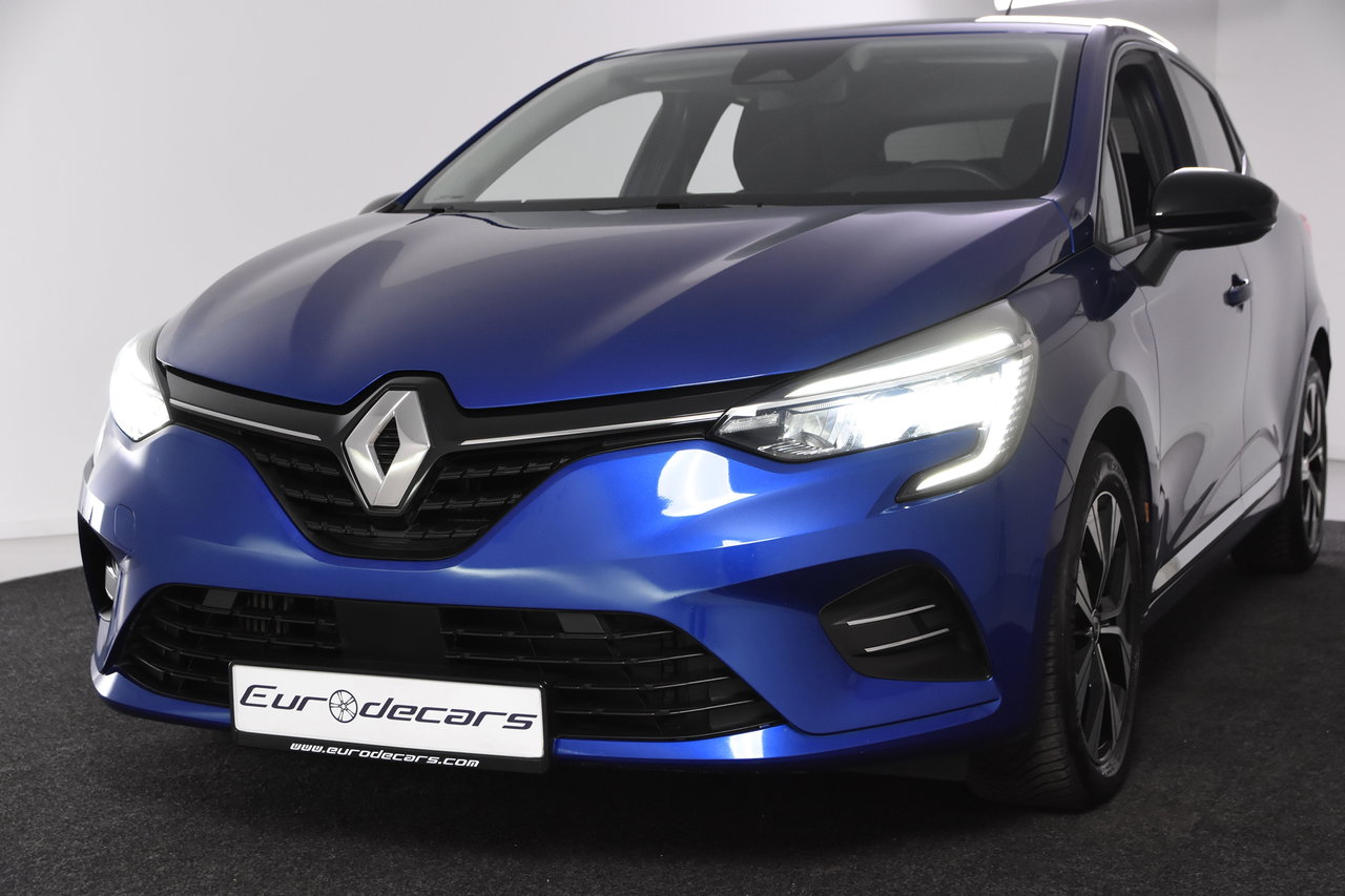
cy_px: 448
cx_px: 672
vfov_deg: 23.8
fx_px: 2129
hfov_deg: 35.1
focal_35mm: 57
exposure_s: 1/125
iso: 1600
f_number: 5.6
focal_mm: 38
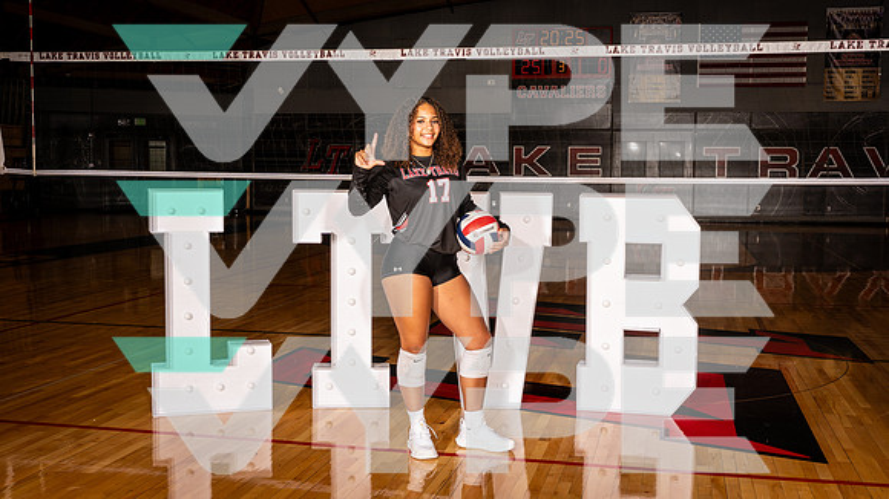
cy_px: 250
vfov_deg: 27.7
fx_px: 1015
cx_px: 444
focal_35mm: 43
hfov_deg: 47.3
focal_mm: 41.1
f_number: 11
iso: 200
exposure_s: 1/250
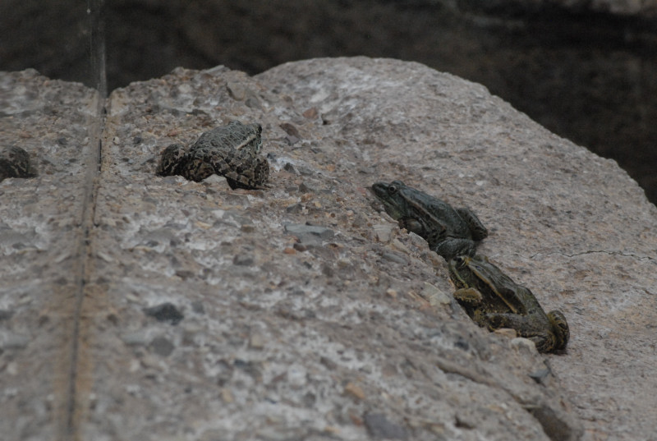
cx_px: 328
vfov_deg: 5.1
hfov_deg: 7.6
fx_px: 4938
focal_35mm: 270
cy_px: 220
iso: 1600
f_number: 11
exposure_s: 1/500
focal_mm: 180
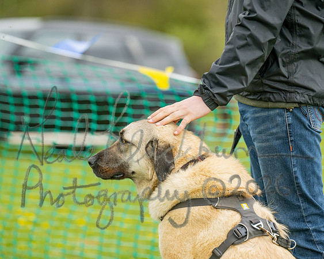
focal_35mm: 225
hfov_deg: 8.6
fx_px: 2159
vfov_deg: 6.9
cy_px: 130
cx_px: 163
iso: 400
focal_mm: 200
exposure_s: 1/1600
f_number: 4
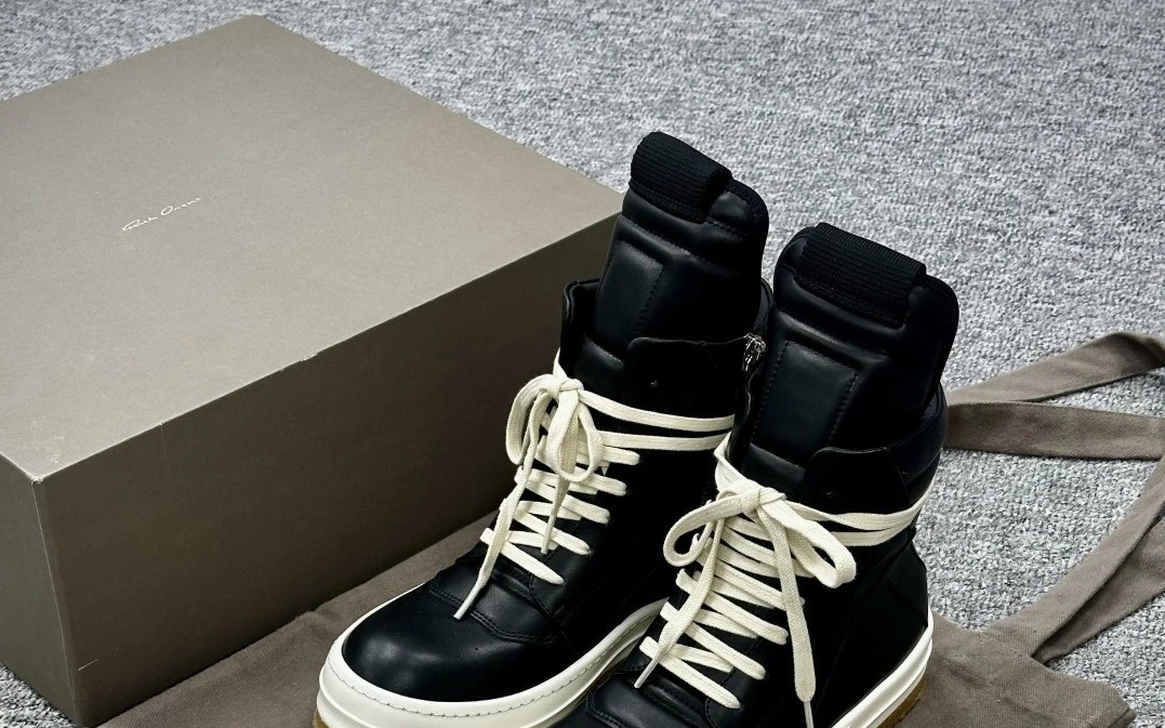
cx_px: 583
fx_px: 2159
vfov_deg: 18.8
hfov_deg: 30.2
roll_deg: -1.0
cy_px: 654
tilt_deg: -39.3
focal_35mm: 68
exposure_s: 1/96
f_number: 1.78
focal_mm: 6.86
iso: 80
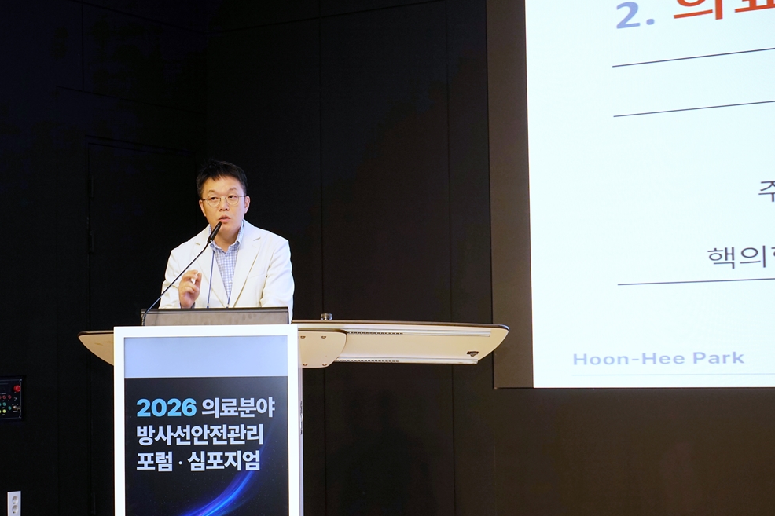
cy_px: 256
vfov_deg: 19.2
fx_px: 1528
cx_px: 385
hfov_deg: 28.5
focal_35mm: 71
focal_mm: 70
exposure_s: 1/100
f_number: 7.1
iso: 400
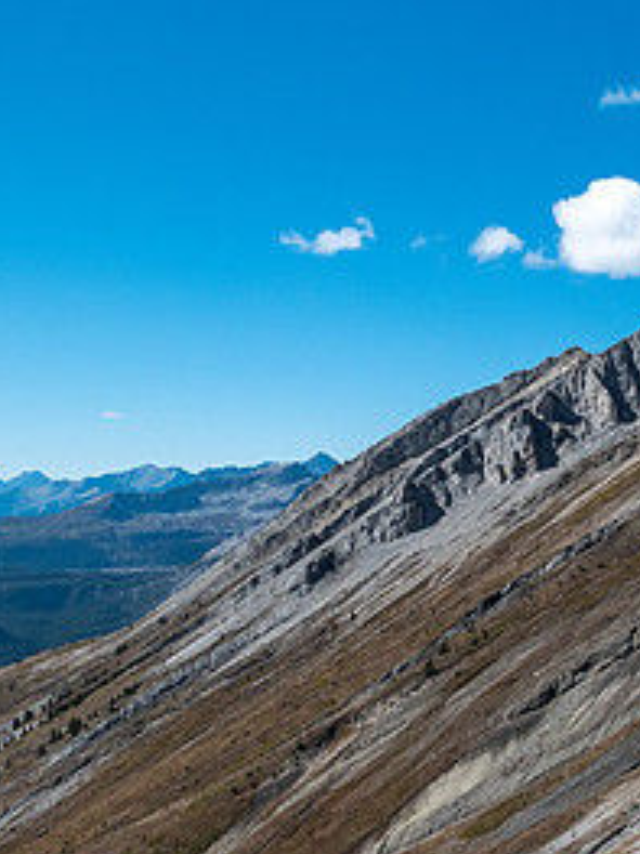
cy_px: 648
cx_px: 744
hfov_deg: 25.1
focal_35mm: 53
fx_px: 1308
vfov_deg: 35.3
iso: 200
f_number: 8
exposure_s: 1/500
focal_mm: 12
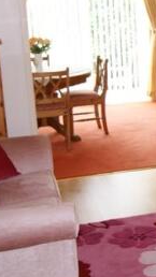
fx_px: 530
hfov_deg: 15.4
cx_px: 237
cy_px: 127
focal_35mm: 72
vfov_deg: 29.3
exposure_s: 1/160
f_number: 4.5
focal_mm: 18
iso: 400
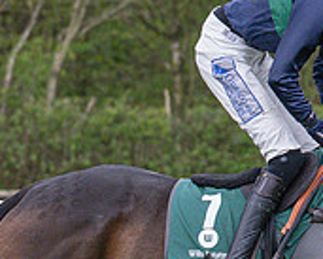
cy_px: 301
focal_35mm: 708
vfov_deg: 2.2
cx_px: 163
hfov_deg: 2.7
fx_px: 6772
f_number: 4
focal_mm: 115
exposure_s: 1/1000
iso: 1600
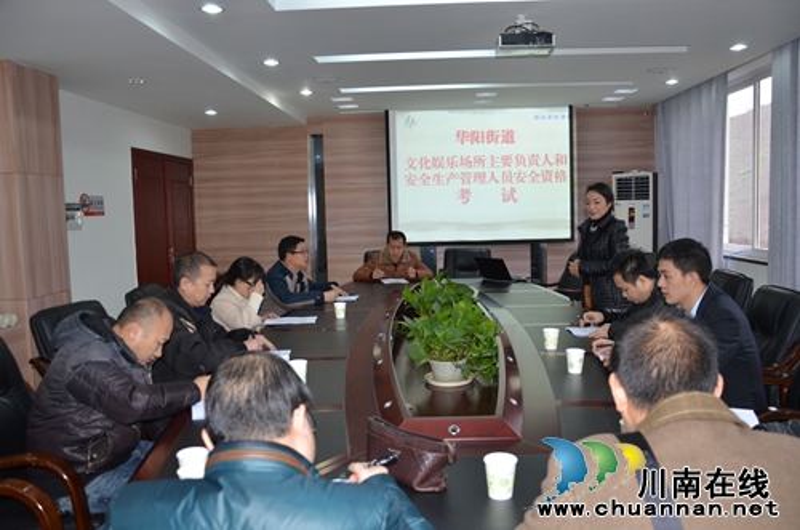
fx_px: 599
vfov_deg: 47.7
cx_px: 400
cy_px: 265
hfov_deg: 67.5
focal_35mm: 27
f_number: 3.5
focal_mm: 18
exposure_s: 1/60
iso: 800
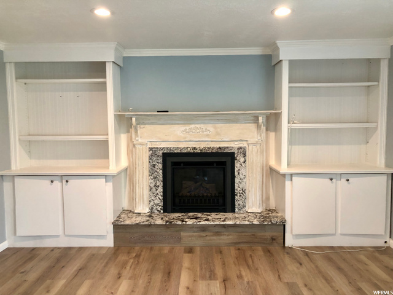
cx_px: 196
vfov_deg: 49.7
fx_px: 318
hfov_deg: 63.4
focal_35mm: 28
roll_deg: -0.7
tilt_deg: -4.4
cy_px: 148
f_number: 1.8
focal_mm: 3.99
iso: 40
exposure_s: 1/15
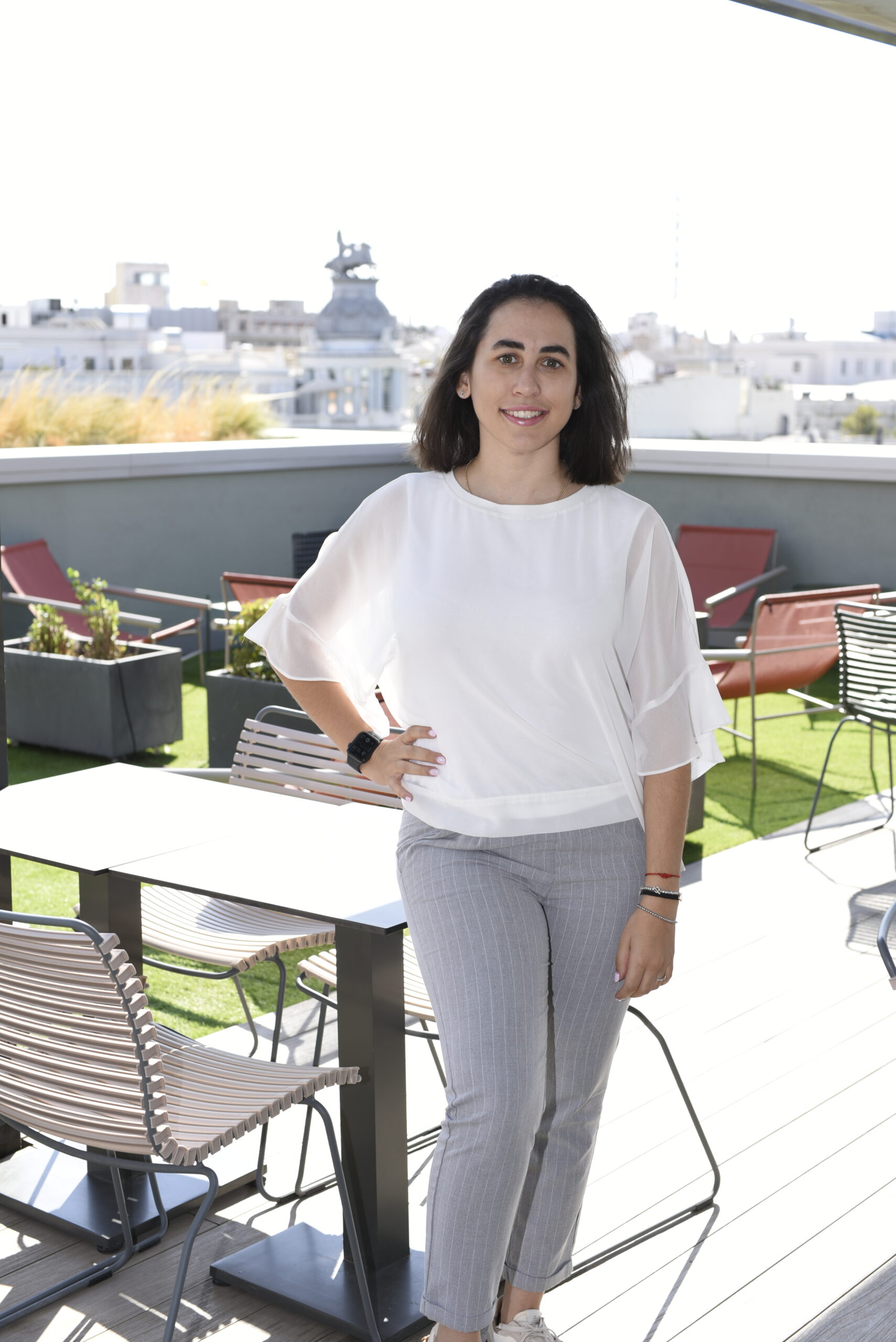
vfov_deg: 39.6
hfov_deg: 27.0
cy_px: 671
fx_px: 1865
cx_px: 448
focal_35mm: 50
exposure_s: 1/200
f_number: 5.6
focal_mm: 50
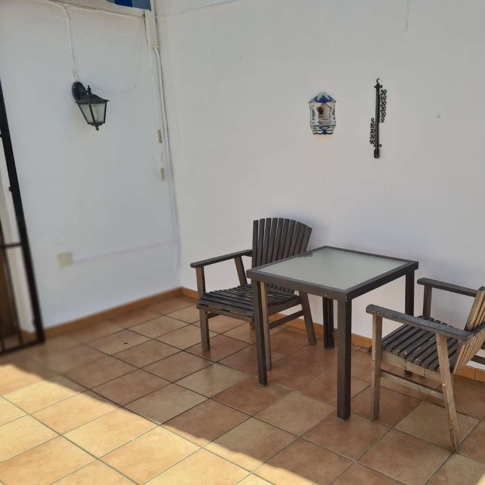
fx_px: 523
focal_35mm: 33
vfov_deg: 49.7
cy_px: 260
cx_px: 341
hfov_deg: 48.5
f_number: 1.8
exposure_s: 1/2792
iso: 50
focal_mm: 5.4
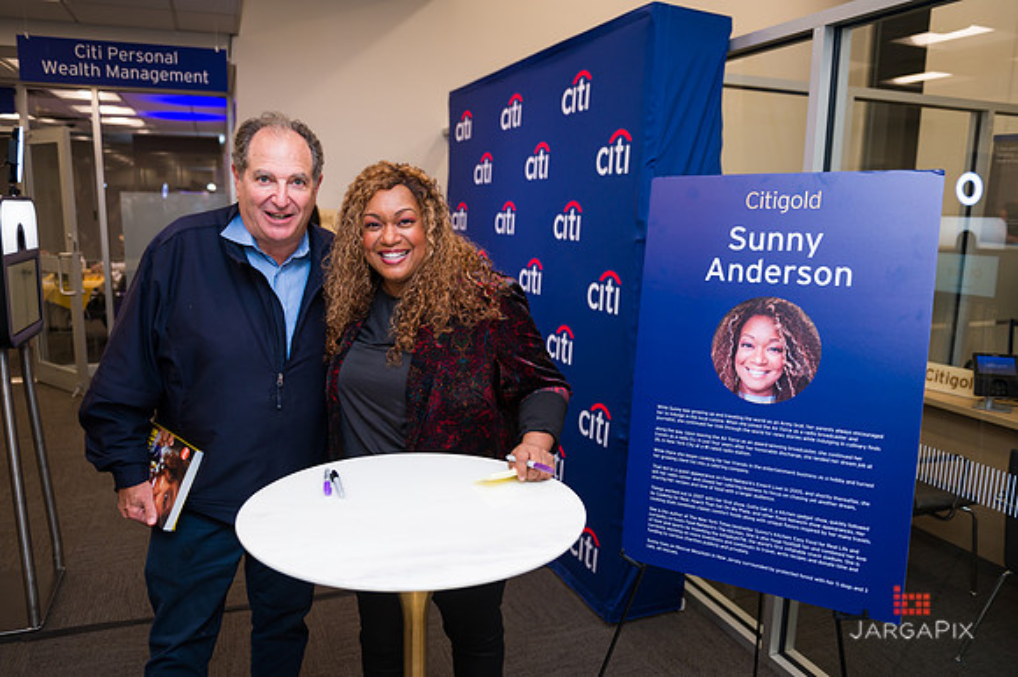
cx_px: 509
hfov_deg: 67.4
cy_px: 338
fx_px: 763
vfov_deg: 47.9
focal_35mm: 27
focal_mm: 27
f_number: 3.2
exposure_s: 1/200
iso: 400
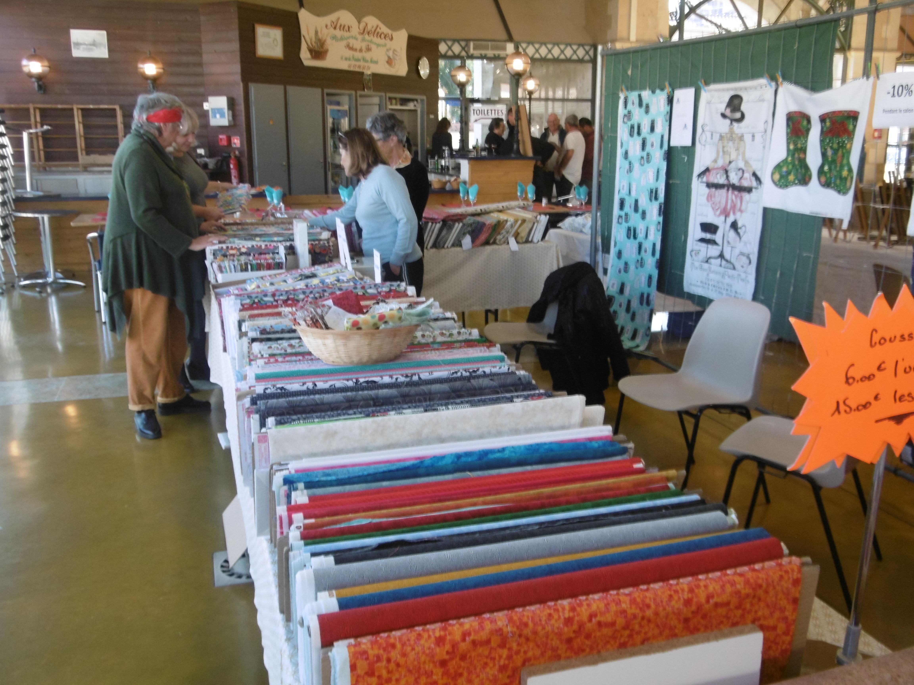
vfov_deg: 44.2
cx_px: 457
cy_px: 342
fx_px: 845
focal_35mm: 32
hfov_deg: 56.8
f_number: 3.5
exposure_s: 1/60
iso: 200
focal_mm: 5.8
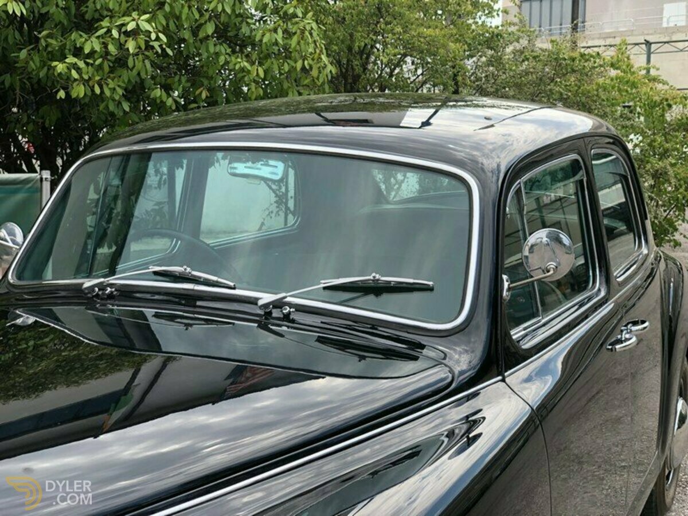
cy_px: 258
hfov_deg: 36.8
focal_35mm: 52
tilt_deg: -6.6
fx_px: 1034
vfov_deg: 28.0
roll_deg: +0.7
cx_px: 344
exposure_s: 1/331
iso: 16
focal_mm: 6
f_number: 2.4
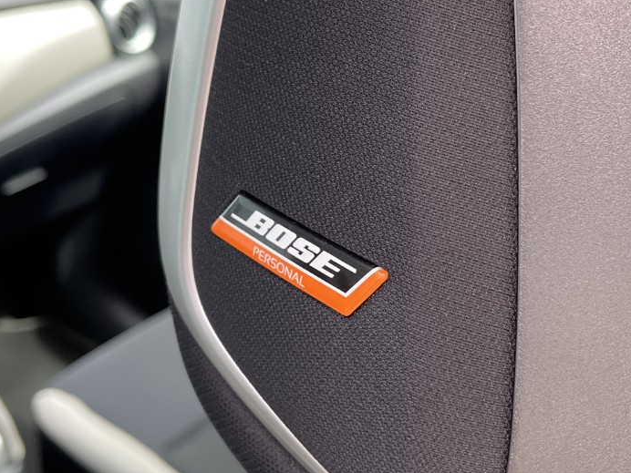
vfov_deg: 27.7
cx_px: 362
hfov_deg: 36.7
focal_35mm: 52
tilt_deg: -16.5
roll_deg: -0.1
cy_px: 136
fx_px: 948
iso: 80
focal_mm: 5.1
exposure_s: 1/121
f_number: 1.6
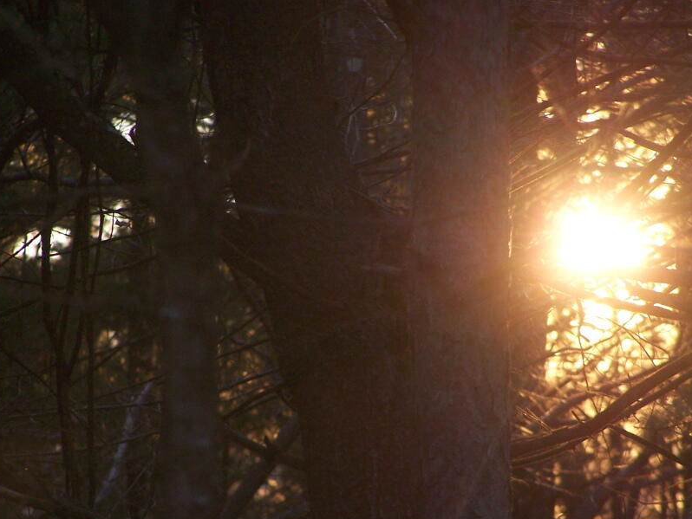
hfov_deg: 4.3
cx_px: 376
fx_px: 9159
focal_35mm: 458
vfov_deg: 3.2
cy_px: 318
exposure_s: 1/320
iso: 200
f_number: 3.6
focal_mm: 59.2
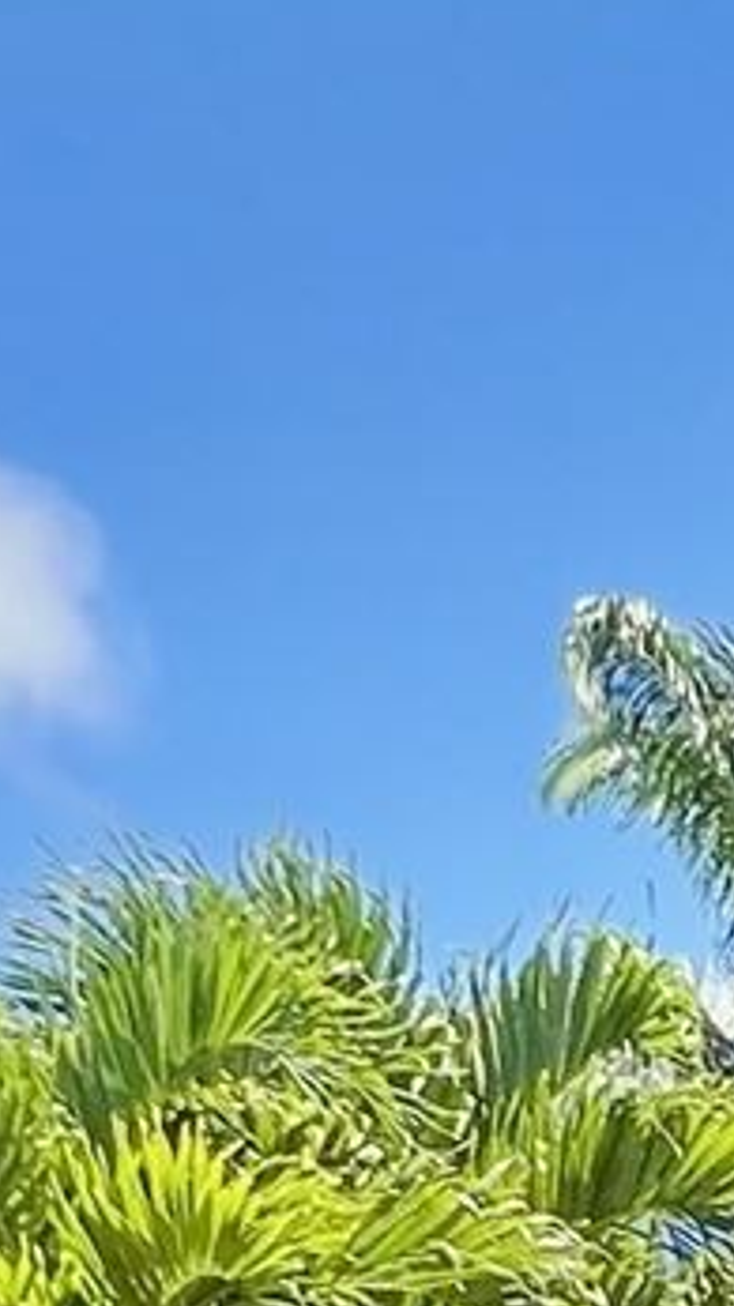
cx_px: 1656
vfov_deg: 16.4
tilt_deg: -3.2
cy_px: 2725
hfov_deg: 11.1
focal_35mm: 94
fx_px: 3255
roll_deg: -1.8
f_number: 1.8
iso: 32
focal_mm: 1.57
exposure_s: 1/304
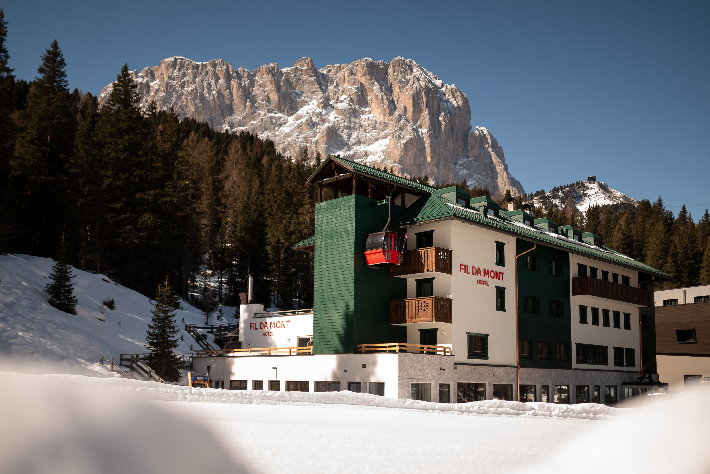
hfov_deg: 54.4
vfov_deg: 37.9
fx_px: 690
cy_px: 237
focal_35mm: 35
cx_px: 355
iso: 50
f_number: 1.4
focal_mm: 35
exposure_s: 1/4000
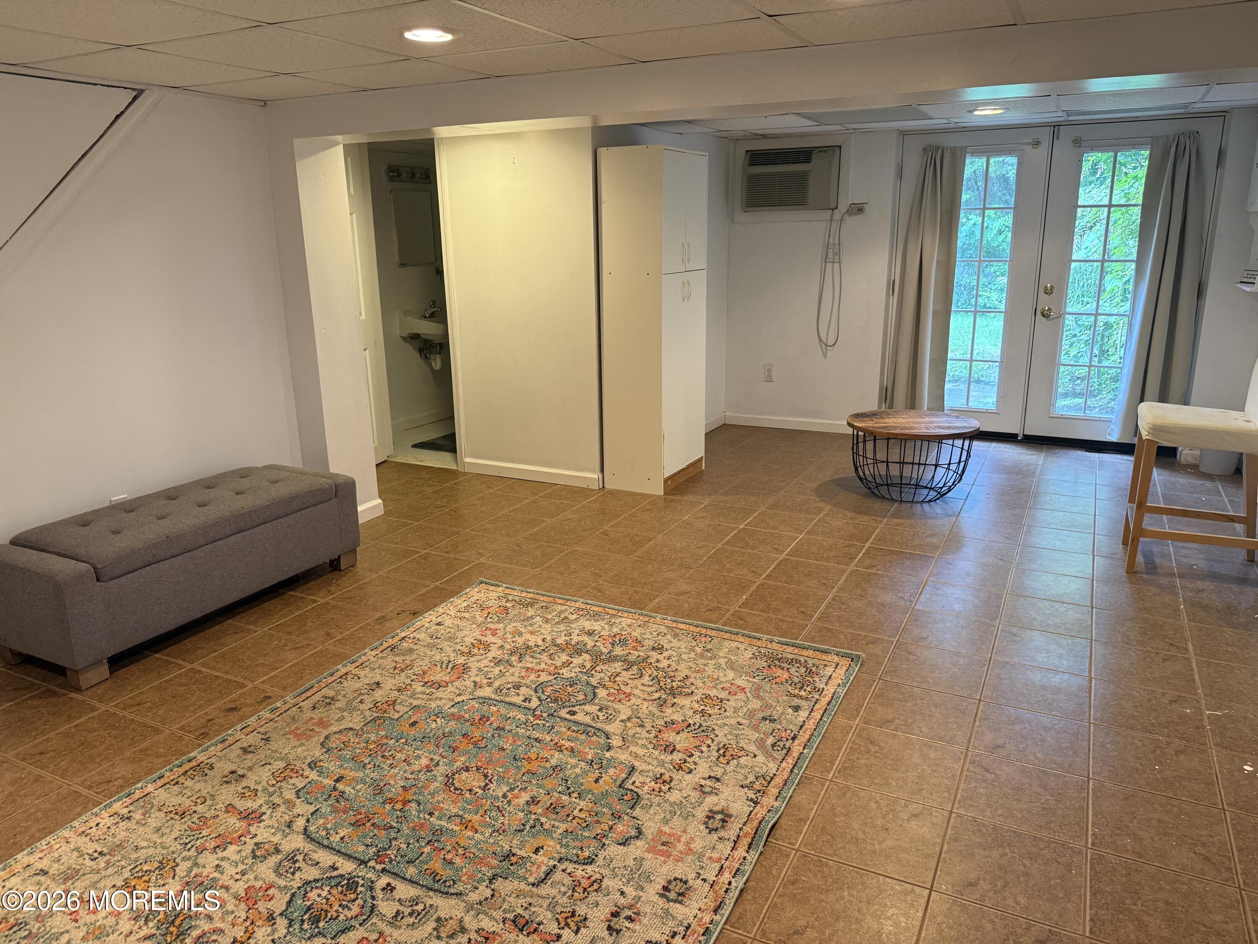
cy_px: 472
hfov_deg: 71.6
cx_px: 629
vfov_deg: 56.8
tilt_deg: -14.7
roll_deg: +0.4
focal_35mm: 24
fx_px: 872
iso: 250
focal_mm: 6.76
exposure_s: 1/60
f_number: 1.78
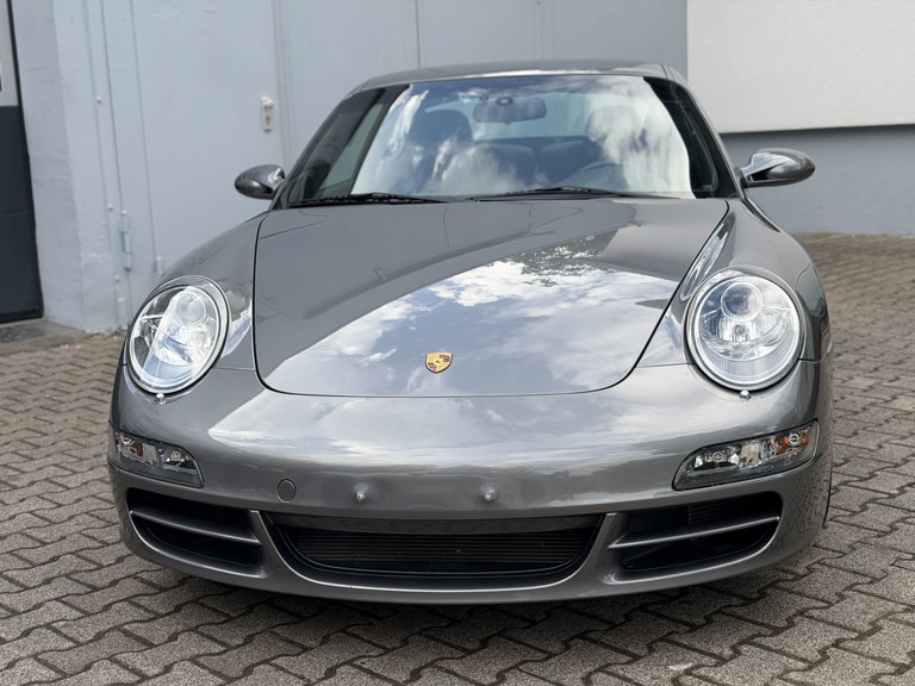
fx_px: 1269
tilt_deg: -10.5
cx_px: 458
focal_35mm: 48
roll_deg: +1.5
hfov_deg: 39.7
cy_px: 343
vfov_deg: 30.3
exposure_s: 1/865
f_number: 1.78
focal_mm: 6.76
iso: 64
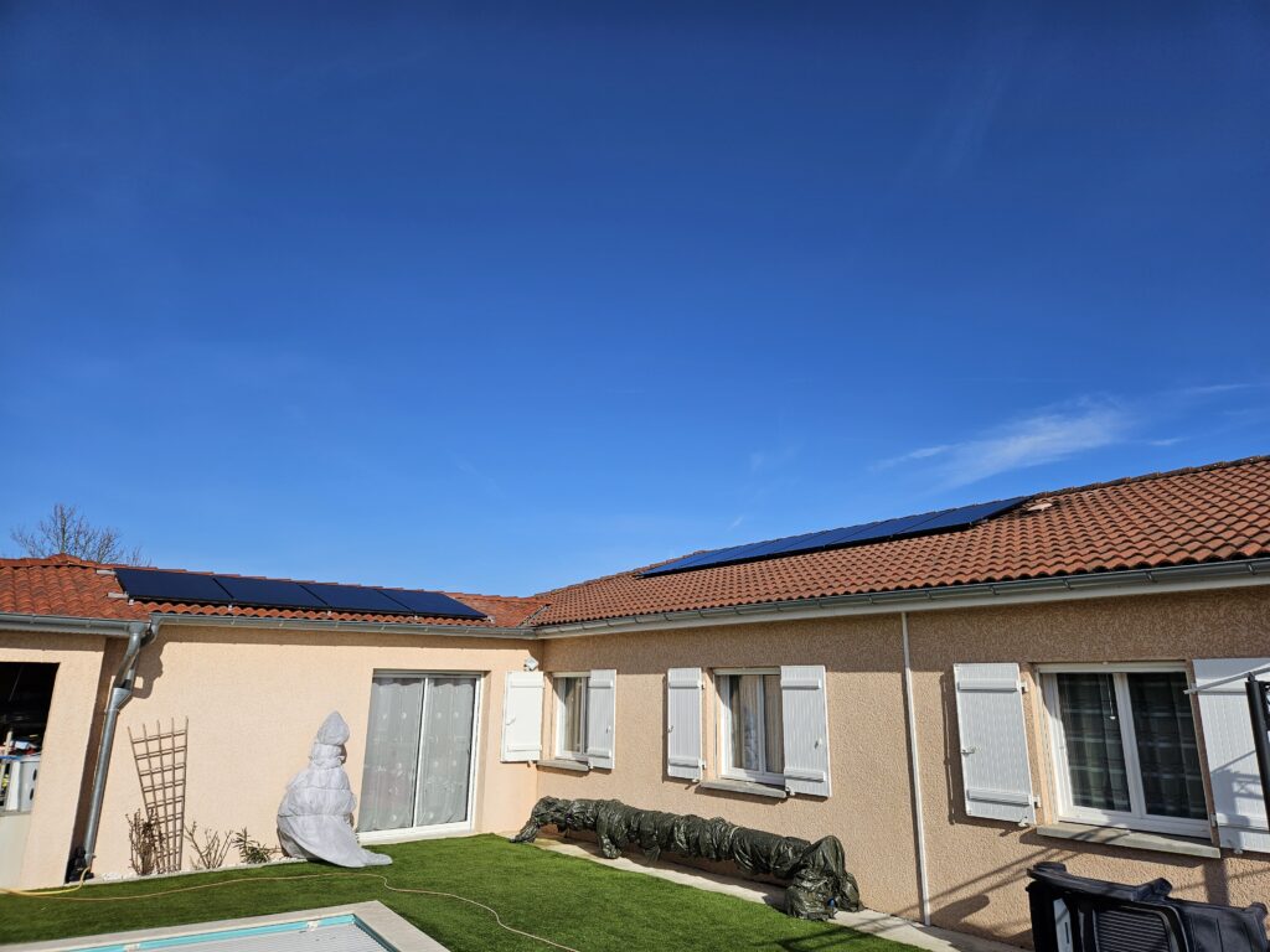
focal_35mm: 23
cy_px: 476
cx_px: 635
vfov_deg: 58.9
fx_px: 844
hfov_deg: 73.9
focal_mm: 5.4
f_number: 1.8
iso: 25
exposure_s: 1/3788
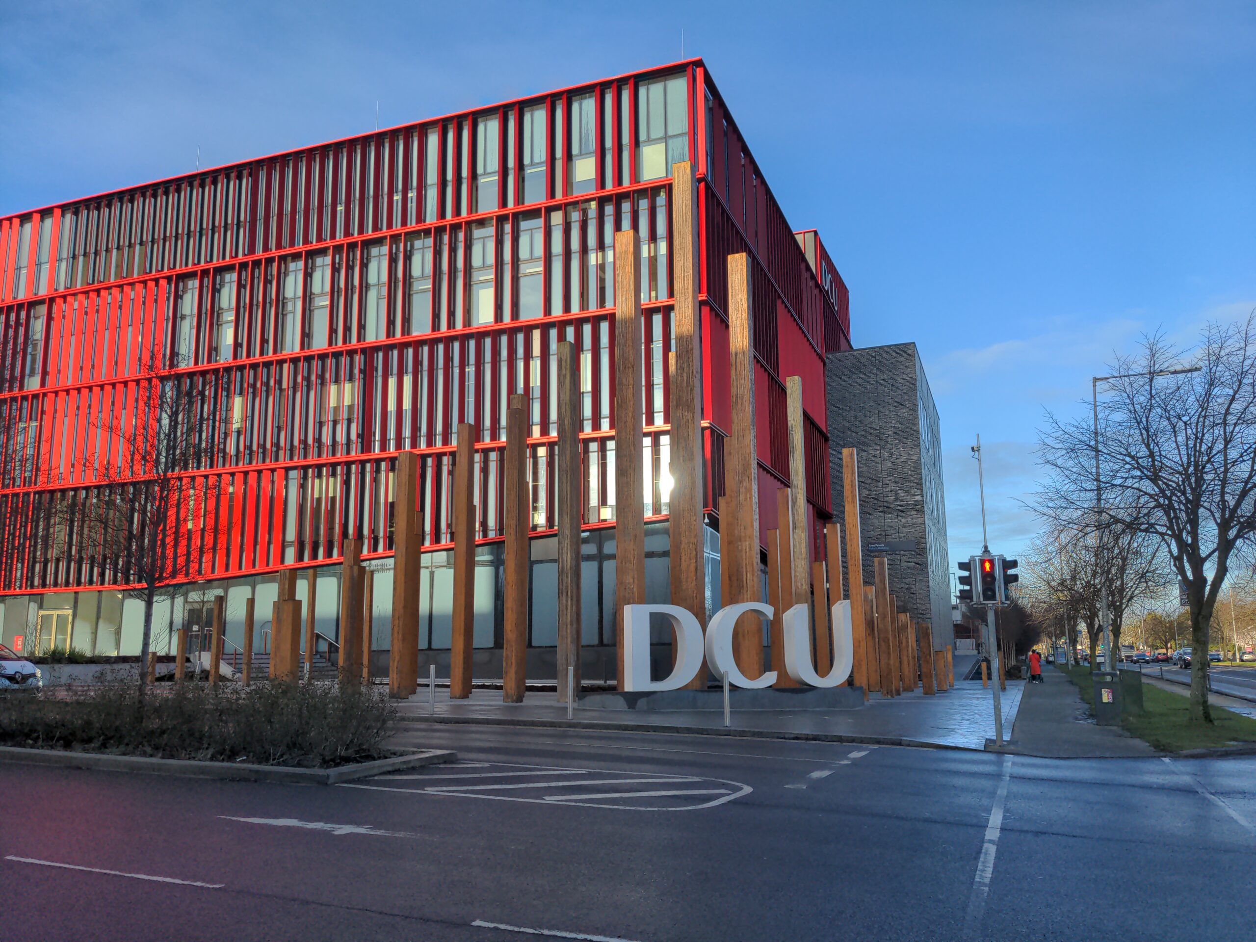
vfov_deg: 54.9
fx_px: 907
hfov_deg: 69.4
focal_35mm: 25
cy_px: 471
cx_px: 628
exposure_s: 1/1676
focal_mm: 4.38
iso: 57
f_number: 1.73
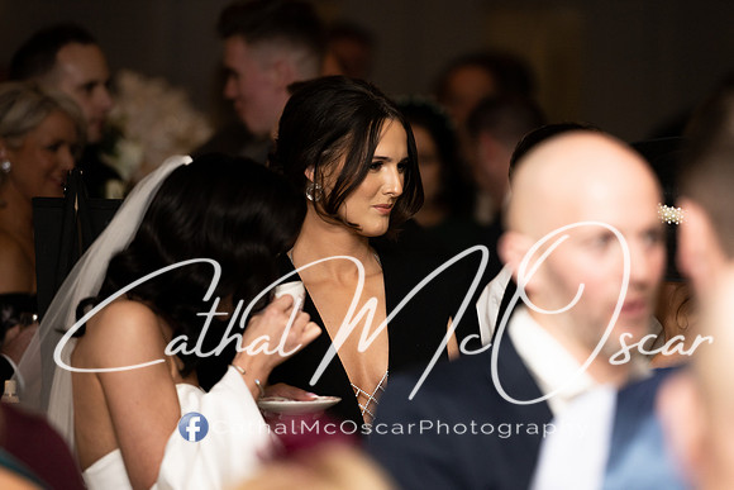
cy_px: 204
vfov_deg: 6.0
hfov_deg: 9.1
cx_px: 428
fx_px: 4636
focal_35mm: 227
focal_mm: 195
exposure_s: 1/250
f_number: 2.8
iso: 200
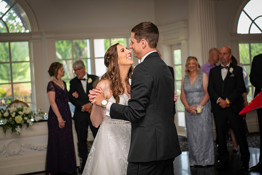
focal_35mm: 65
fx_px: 473
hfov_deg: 31.0
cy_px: 88
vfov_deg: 20.9
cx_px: 131
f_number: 3.2
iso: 800
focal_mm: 65
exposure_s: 1/125
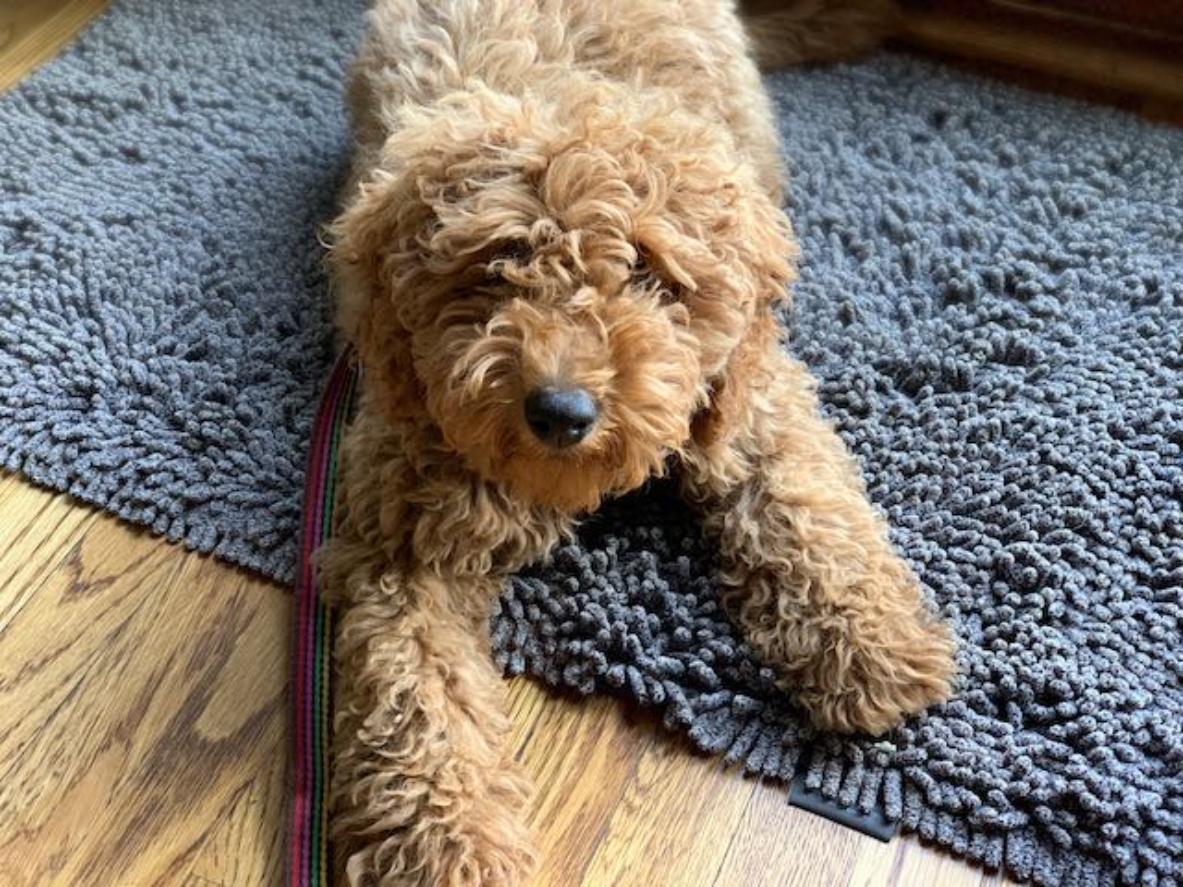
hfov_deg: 36.8
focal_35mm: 52
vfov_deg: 28.0
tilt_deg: -44.9
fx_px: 1777
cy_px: 444
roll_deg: +0.4
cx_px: 592
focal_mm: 6
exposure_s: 1/60
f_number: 2.4
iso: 200
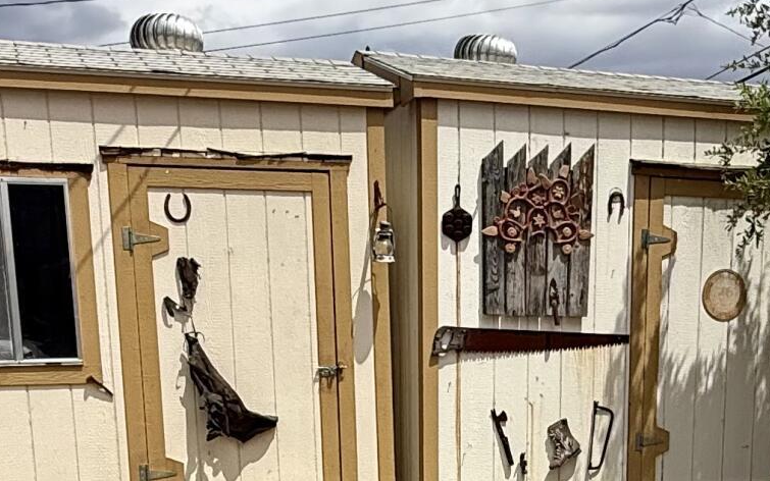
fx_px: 1238
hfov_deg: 34.2
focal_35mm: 59
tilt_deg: -10.5
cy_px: 585
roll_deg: +0.1
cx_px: 511
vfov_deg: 20.5
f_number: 2.2
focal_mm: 2.22
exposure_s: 1/3891
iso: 50
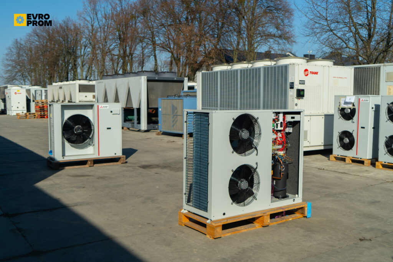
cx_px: 196
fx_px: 393
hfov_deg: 53.1
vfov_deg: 36.9
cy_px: 131
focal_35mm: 36
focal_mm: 36
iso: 100
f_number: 4
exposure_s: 1/640
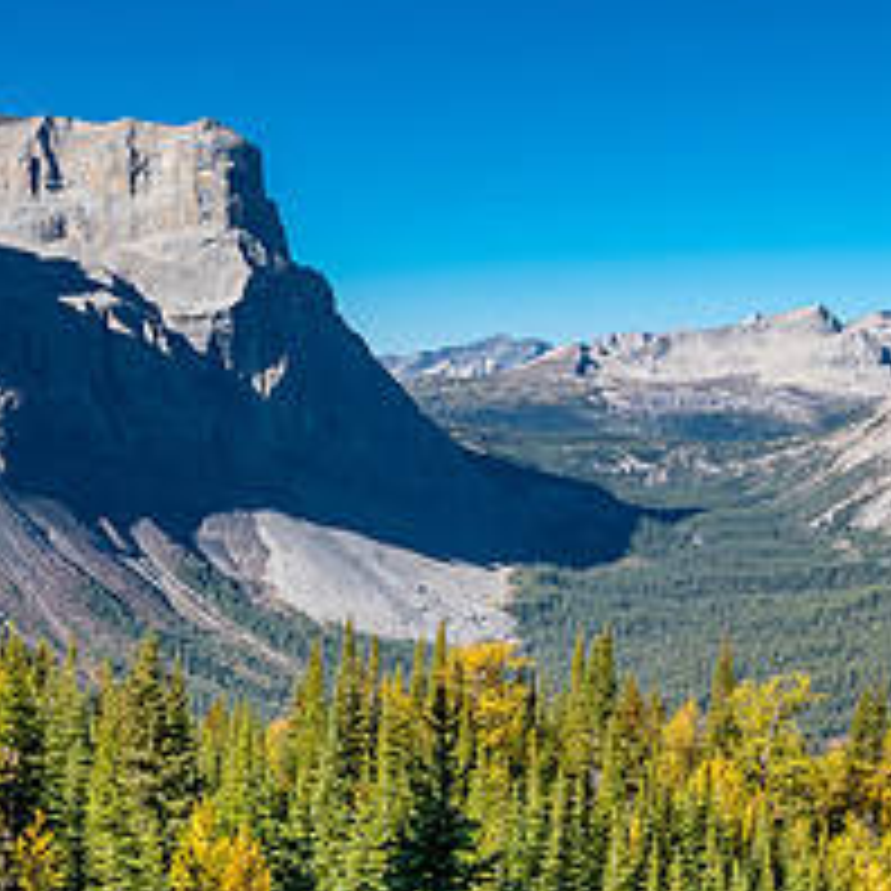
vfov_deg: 27.4
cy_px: 664
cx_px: 495
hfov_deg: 27.7
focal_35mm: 62
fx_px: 1806
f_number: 8
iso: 200
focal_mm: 12
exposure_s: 1/250
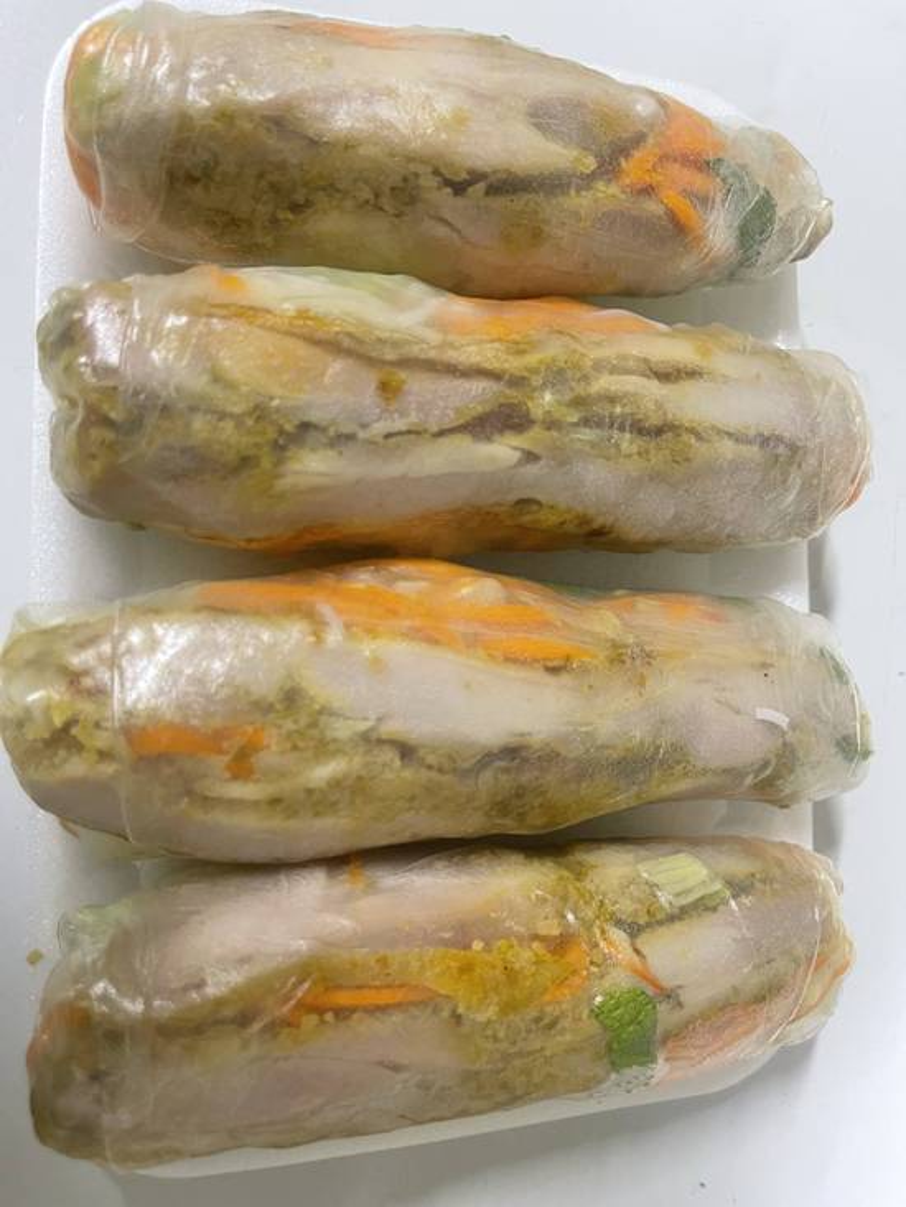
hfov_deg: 54.9
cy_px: 604
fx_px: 872
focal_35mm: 25
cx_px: 453
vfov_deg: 69.4
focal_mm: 5.1
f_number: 1.6
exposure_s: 1/40
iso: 500
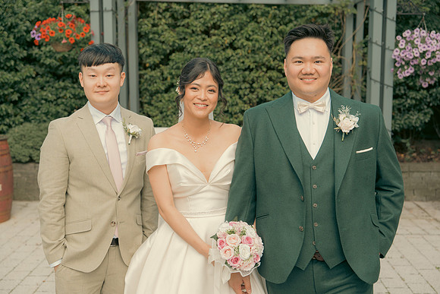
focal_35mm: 48
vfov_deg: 28.1
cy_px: 147
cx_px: 220
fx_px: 587
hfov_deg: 41.1
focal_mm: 48
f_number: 3.5
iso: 125
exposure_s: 1/250
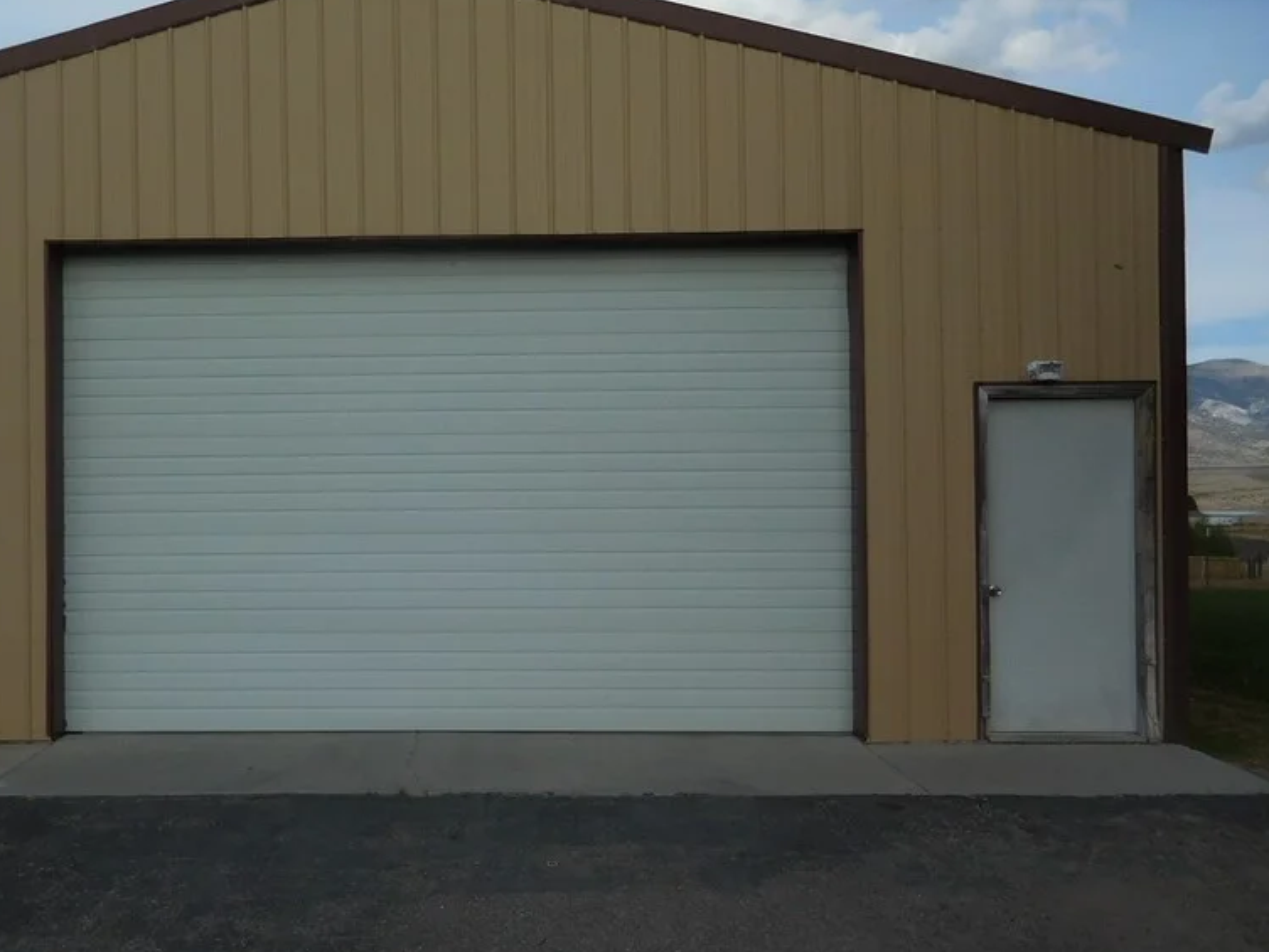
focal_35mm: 34
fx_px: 1247
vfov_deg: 41.8
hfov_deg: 53.2
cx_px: 453
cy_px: 490
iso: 125
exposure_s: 1/2000
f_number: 3.3
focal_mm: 4.5
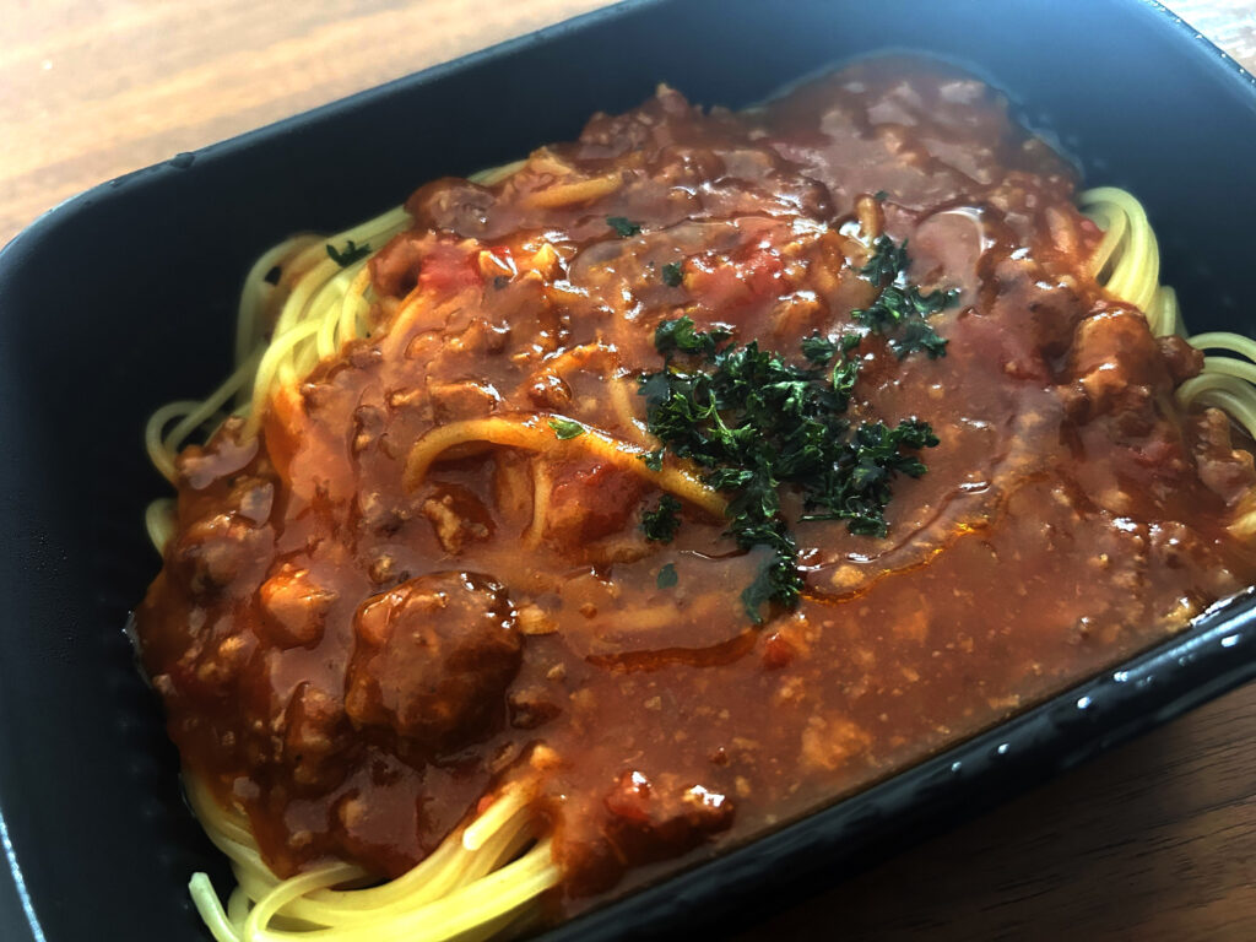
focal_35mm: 26
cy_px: 471
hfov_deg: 67.3
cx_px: 628
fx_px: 943
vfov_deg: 53.1
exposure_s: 1/57
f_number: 1.5
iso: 500
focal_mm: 5.7
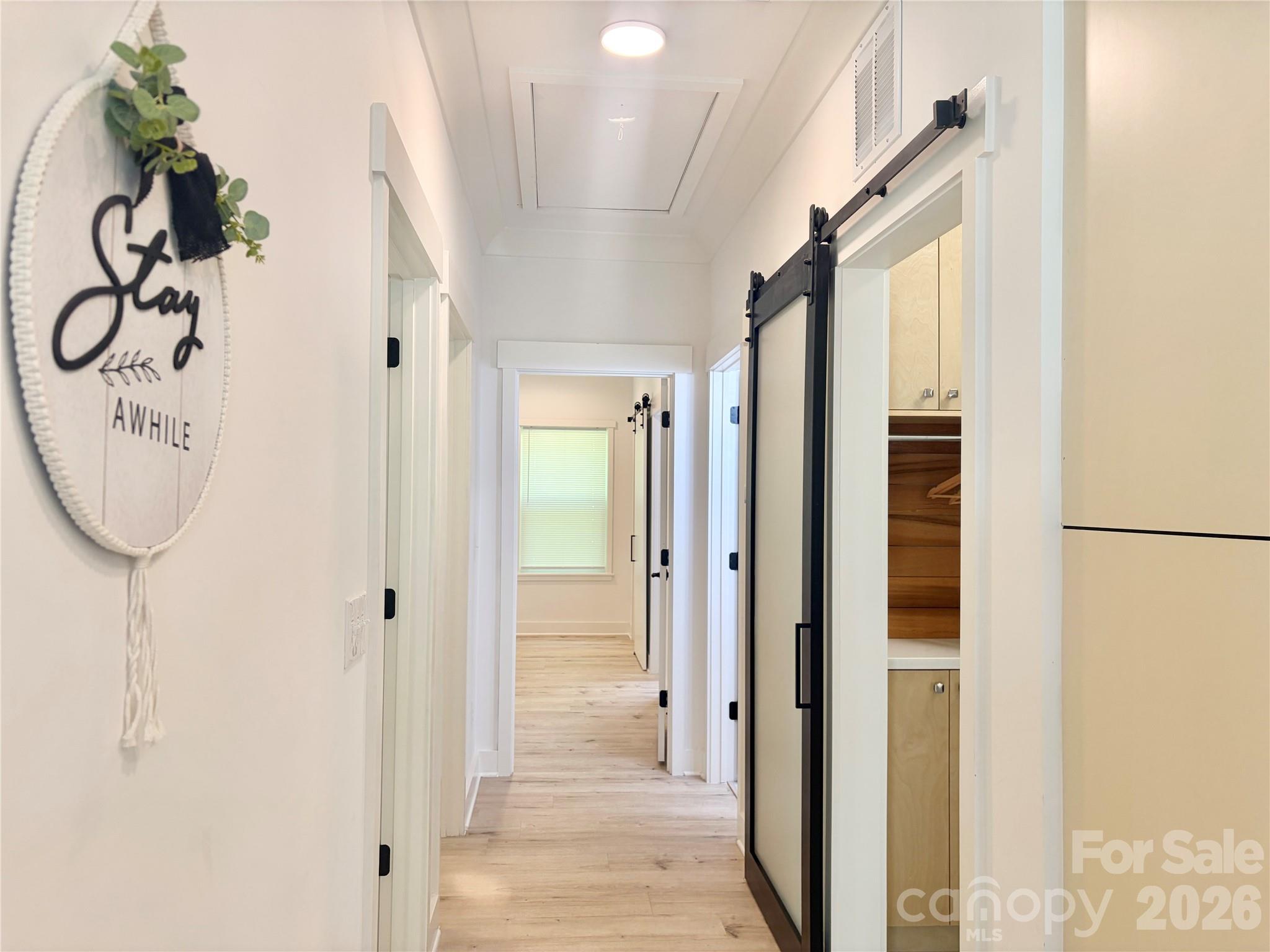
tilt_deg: +2.3
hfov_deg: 67.3
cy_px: 476
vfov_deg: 53.1
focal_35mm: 26
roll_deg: -0.5
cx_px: 635
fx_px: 954
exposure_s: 1/60
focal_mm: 5.96
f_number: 1.6
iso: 64
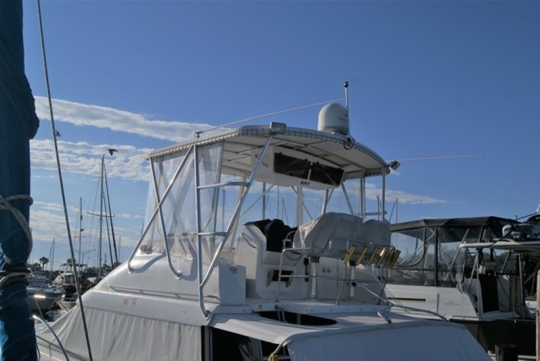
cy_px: 180
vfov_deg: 37.0
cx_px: 270
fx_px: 541
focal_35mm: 36
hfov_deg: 53.1
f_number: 10
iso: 100
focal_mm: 24
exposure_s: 1/250
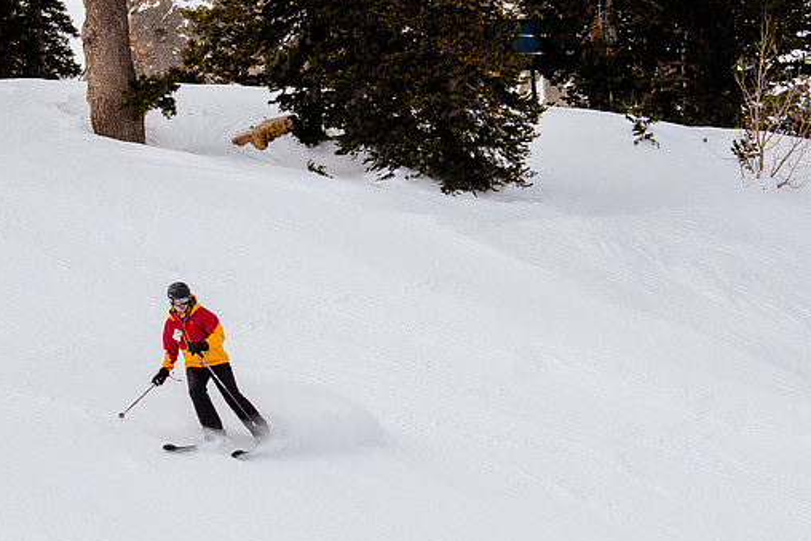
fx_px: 3808
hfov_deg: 12.1
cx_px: 298
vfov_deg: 8.1
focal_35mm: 169
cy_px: 320
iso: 400
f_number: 5.6
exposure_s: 1/1250
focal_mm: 55
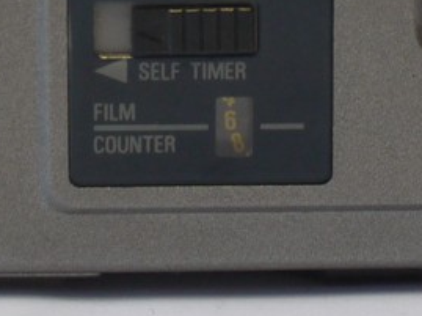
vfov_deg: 5.4
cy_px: -278
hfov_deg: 7.4
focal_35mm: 268
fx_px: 3263
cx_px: 121
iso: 400
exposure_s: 1/40
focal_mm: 30
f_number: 7.1
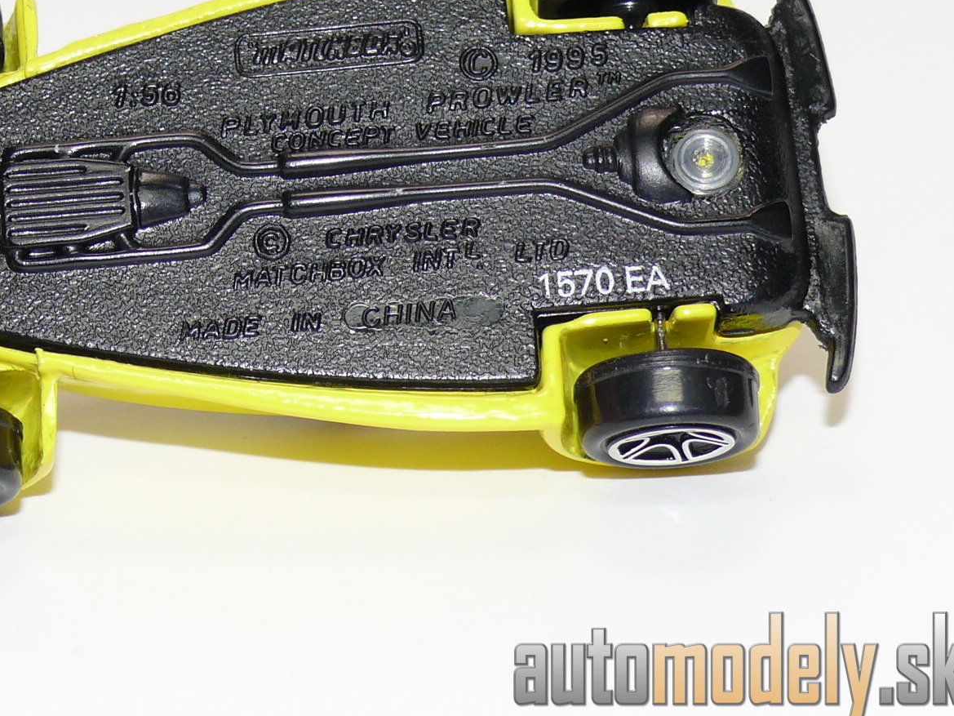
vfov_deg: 10.5
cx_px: 326
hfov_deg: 14.0
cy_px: 247
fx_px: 3886
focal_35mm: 141
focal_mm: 13.6
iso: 100
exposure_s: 1/30
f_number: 4
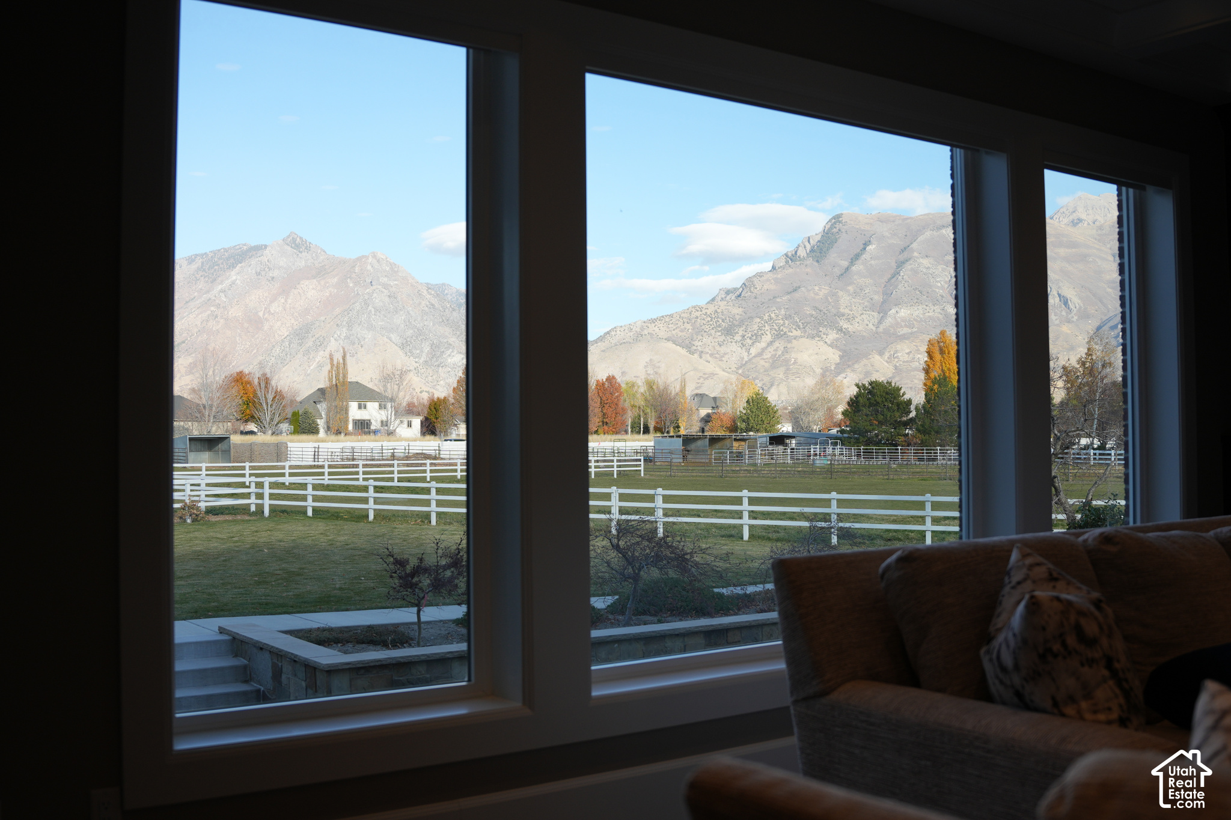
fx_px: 1231
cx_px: 616
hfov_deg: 53.1
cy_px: 410
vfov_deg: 36.9
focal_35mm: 36
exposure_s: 1/640
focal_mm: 24
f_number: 2.8
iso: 100
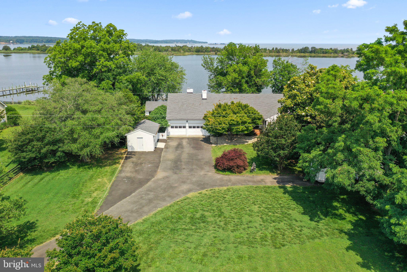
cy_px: 136
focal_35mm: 28
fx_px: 317
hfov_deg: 65.5
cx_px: 204
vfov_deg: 46.4
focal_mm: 10.26
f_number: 3.5
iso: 100
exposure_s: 1/60
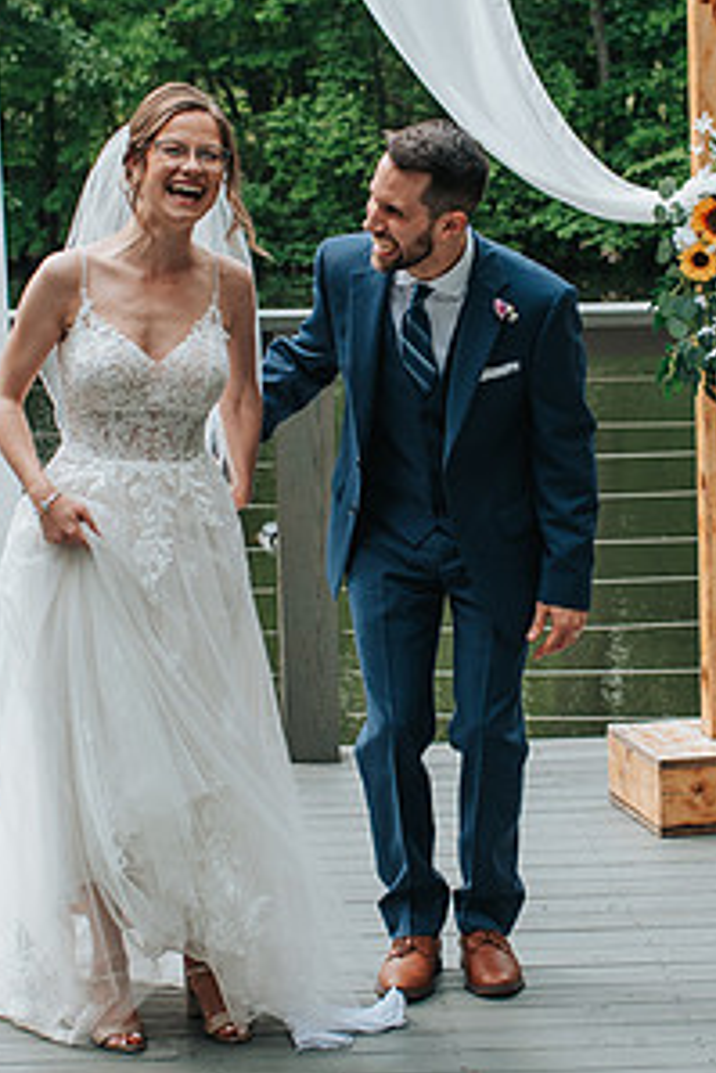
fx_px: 3546
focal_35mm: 119
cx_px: 386
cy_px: 538
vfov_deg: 17.2
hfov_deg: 11.5
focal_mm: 35
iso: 220
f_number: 3.5
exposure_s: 1/800
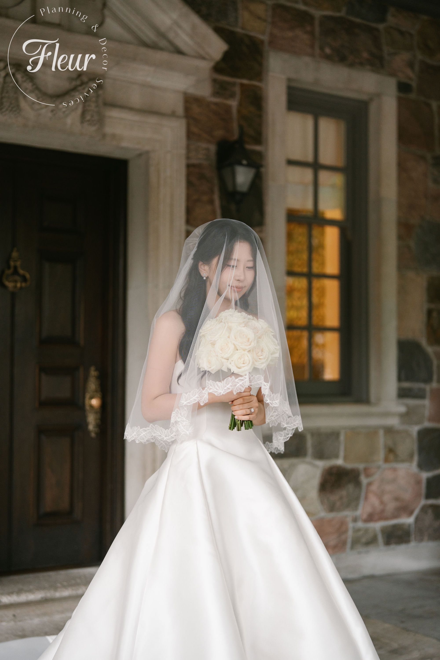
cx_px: 220
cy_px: 330
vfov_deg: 39.6
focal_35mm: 50
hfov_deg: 27.0
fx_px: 917
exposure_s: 1/400
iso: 400
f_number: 1.4
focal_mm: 50
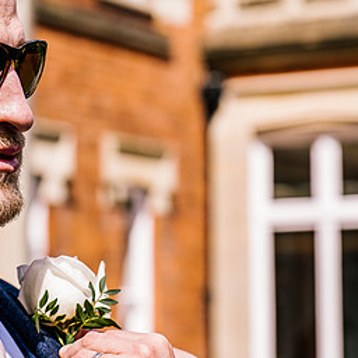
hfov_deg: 12.6
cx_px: 134
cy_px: 146
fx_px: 1626
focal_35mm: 139
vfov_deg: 12.6
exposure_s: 1/800
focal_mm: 70
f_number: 4.5
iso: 200
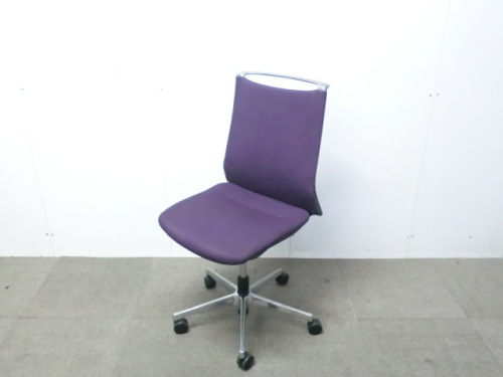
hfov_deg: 56.8
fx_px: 465
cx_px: 252
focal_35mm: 32
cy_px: 188
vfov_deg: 44.2
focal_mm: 5.8
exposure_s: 1/25
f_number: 3.5
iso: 800
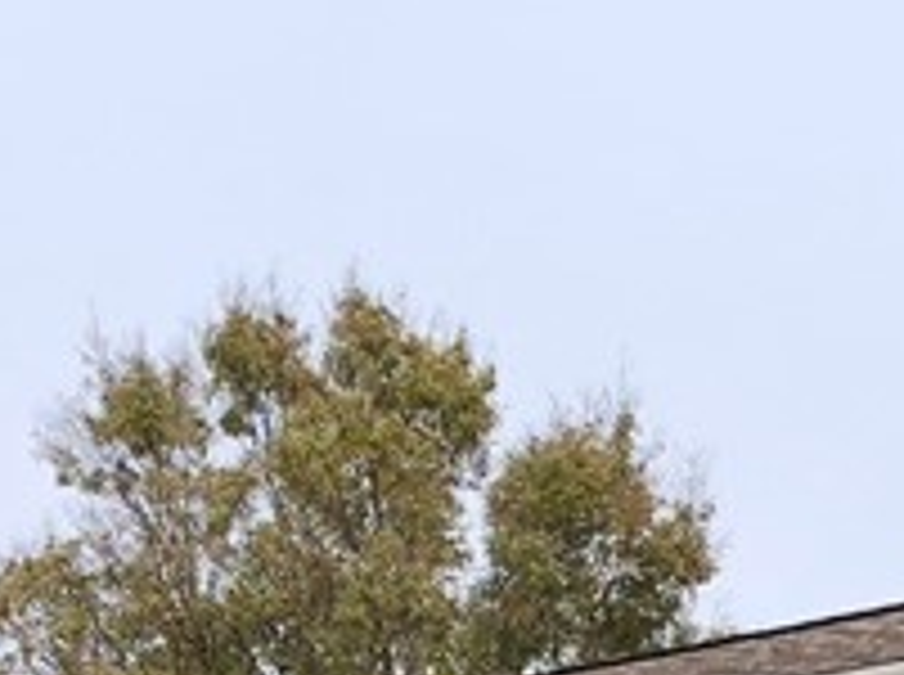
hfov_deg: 13.8
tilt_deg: +3.9
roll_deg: -0.7
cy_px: 1611
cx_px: 598
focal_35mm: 143
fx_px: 3728
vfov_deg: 9.3
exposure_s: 1/623
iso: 20
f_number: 1.8
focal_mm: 3.99
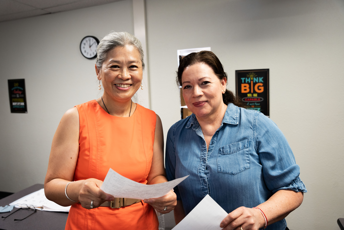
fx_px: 270
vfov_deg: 46.0
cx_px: 172
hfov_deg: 64.9
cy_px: 115
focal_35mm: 28
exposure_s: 1/160
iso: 1000
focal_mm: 28.3
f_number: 4
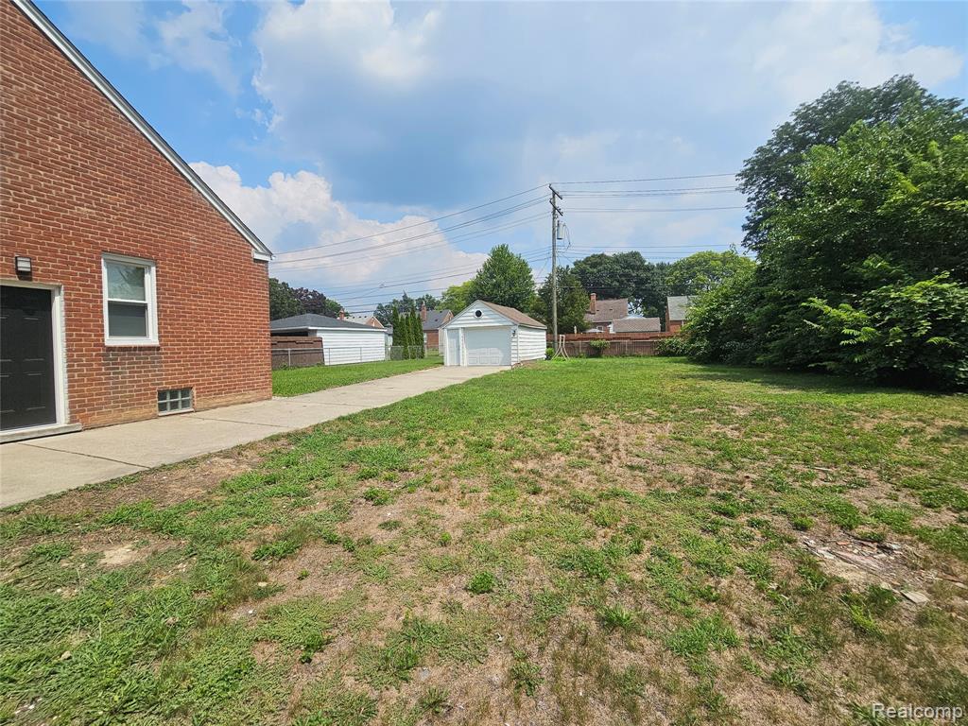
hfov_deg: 106.2
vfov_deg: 89.9
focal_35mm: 13
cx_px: 484
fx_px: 364
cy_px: 363
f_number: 2.2
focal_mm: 2.2
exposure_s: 1/3418
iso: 50
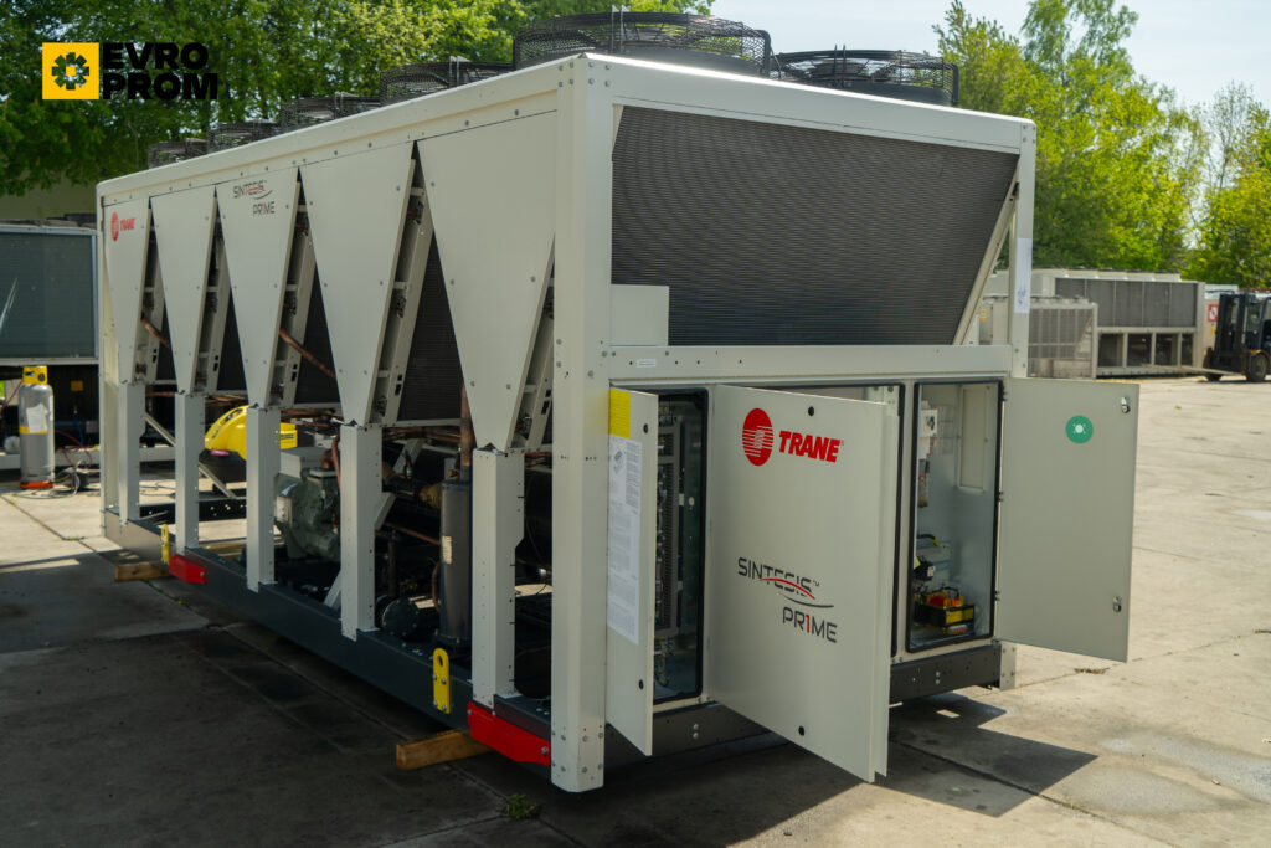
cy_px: 424
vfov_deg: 36.9
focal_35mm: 36
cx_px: 636
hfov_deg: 53.1
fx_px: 1271
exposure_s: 1/200
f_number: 5.6
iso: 200
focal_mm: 36
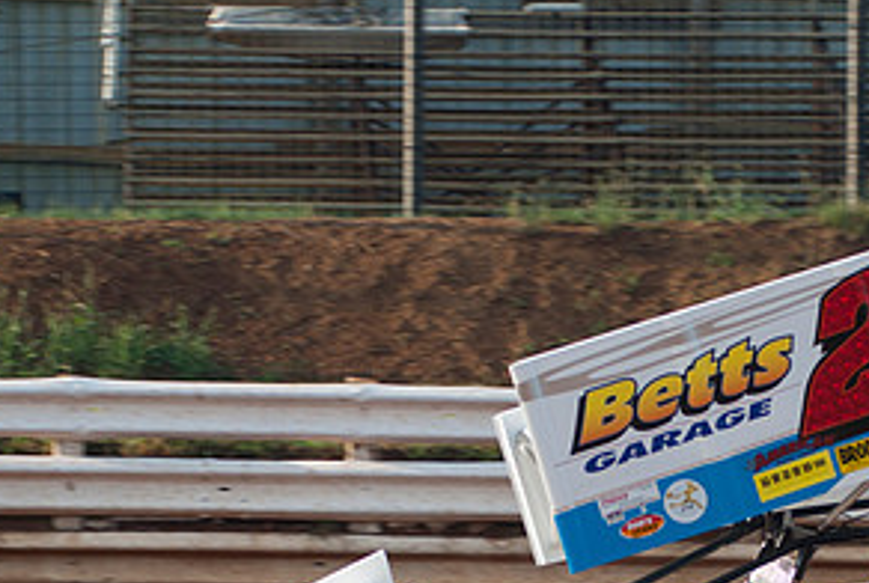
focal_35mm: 238
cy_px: 532
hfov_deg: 8.6
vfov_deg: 5.8
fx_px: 5757
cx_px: 676
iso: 100
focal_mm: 80
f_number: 4
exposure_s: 1/400
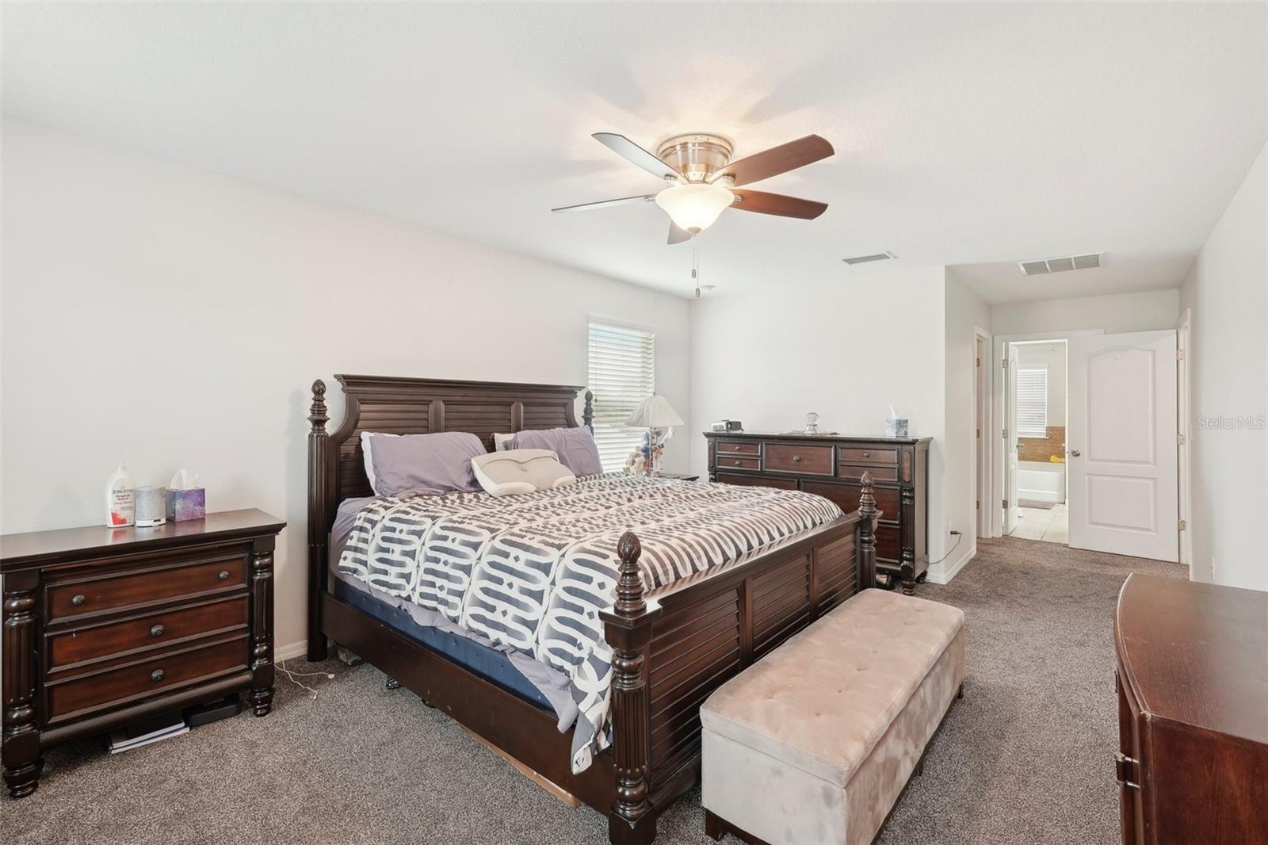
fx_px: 563
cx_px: 634
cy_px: 422
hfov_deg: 96.7
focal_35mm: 16
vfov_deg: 73.7
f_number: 8
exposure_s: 1/8
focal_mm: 16
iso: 400
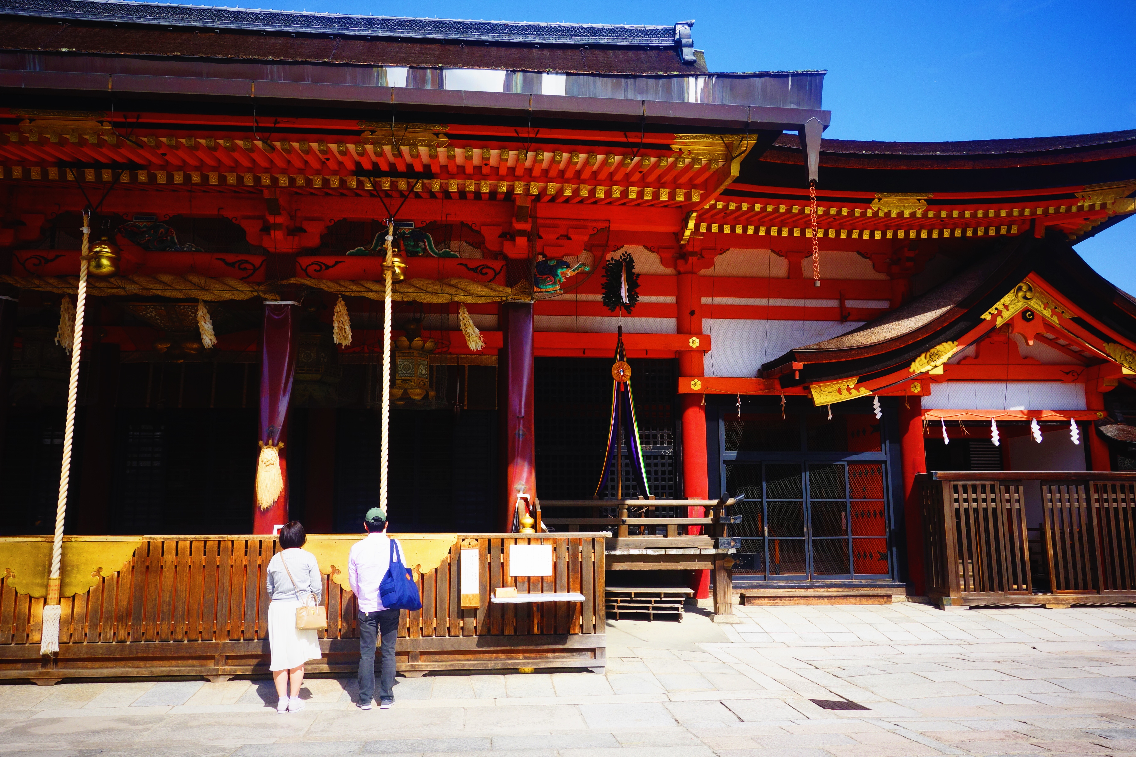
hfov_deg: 65.5
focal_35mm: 28
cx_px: 568
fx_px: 883
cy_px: 378
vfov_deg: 46.4
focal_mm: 10.4
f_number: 8
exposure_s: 1/200
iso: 125
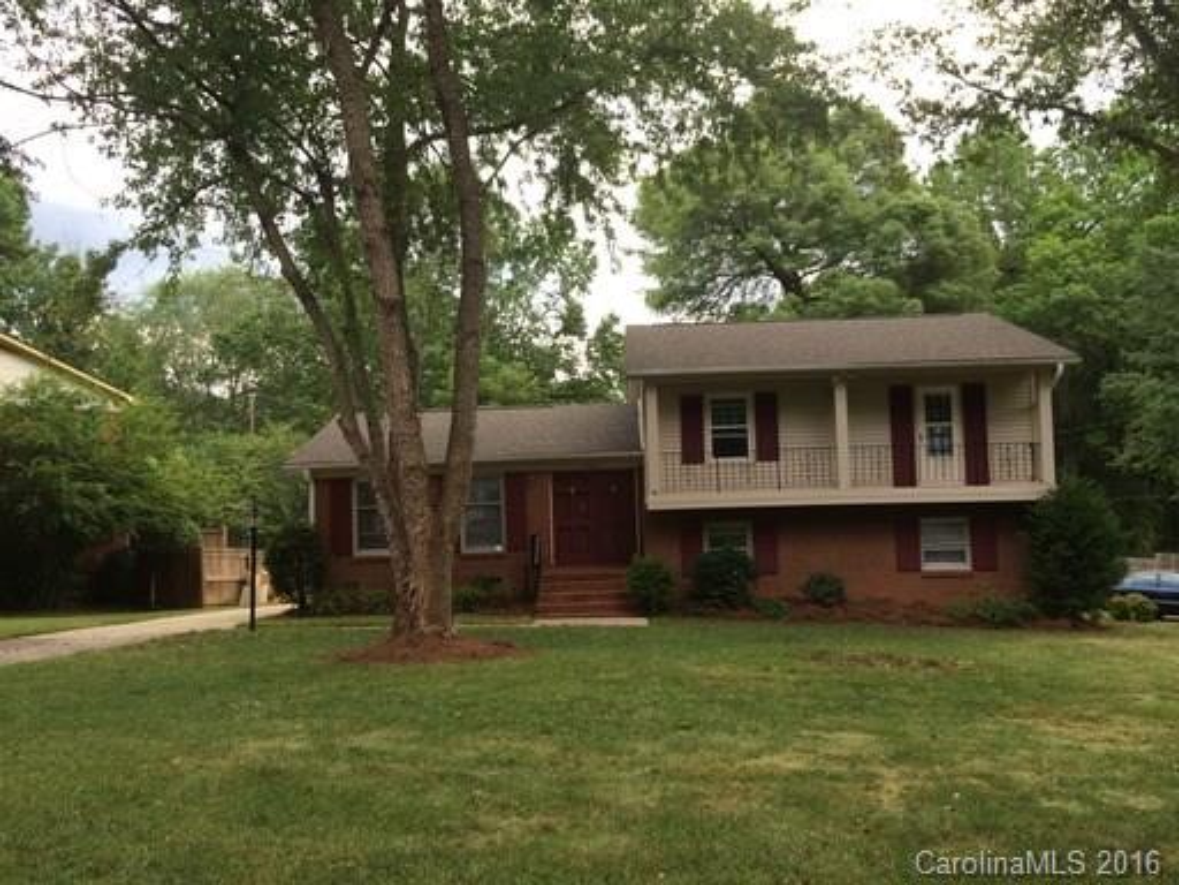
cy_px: 442
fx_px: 1022
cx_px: 590
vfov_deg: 46.8
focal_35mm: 30
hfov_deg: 60.0
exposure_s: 1/177
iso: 32
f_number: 2.2
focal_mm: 4.12
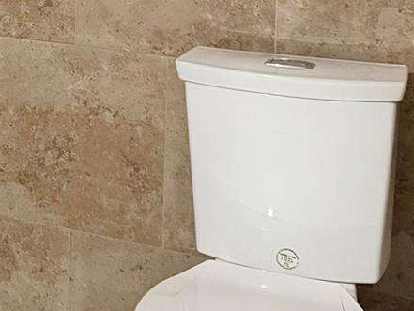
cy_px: -90
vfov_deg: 16.1
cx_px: -104
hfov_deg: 20.8
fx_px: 1041
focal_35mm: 87
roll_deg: -0.7
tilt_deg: -5.0
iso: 800
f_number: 1.78
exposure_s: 1/60
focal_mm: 6.76
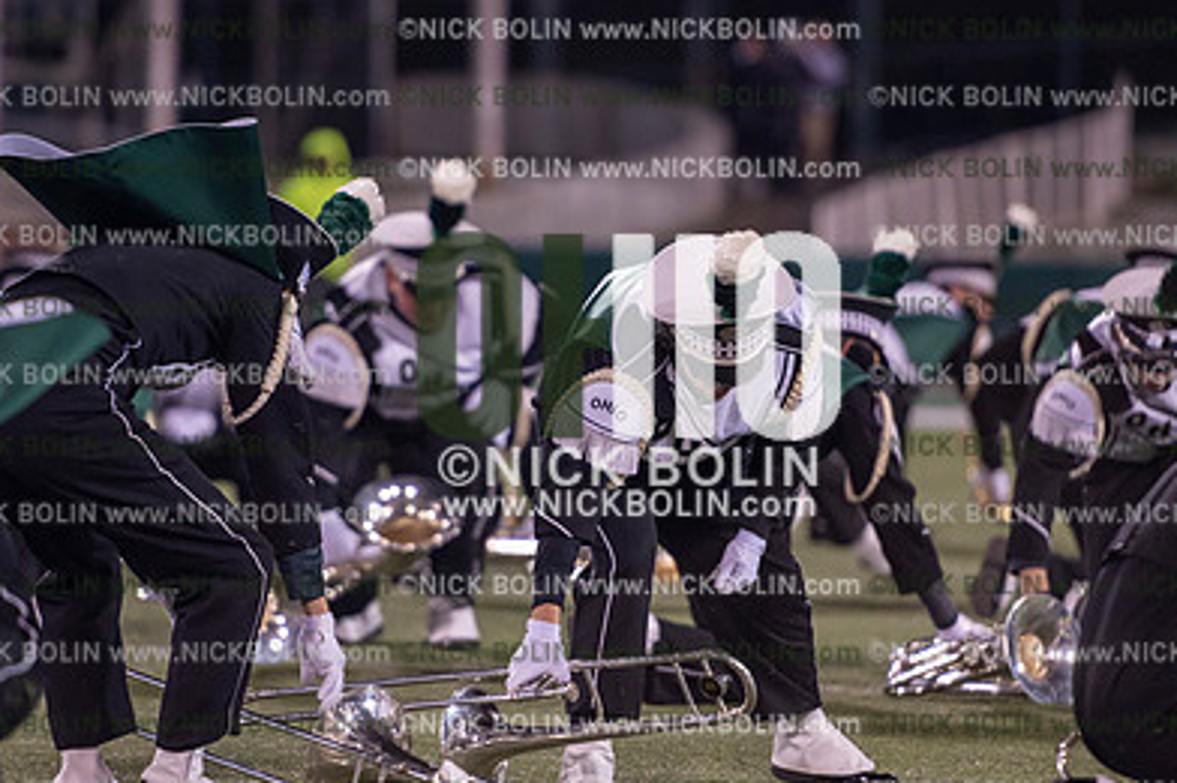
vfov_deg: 4.6
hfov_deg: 7.0
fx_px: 9673
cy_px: 376
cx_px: 628
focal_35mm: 296
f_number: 2.8
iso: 2500
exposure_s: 1/1250
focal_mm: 200
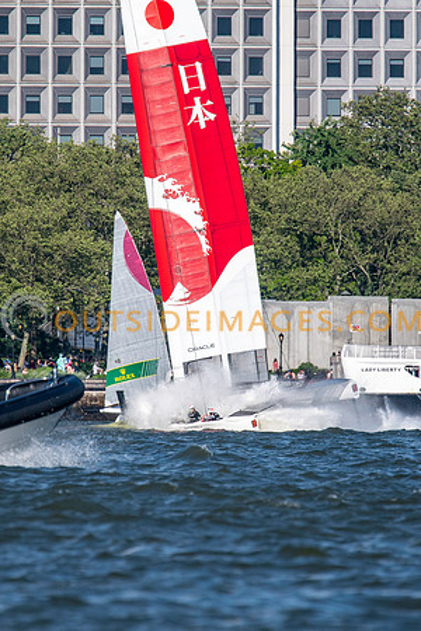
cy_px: 316
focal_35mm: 945
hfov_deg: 1.5
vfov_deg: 2.2
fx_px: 16576
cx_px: 170
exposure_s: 1/3200
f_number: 5.6
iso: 500
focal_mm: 420
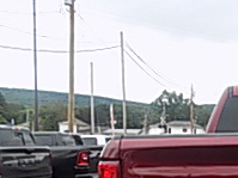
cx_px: 322
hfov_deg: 23.0
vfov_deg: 19.1
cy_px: 192
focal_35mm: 74
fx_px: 508
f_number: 3.1
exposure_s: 1/250
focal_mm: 4
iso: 80
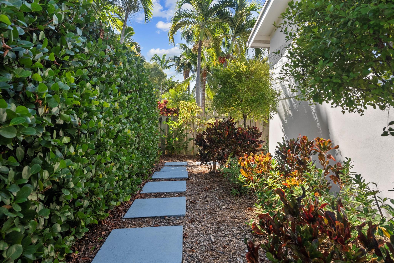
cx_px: 197
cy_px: 132
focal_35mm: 23
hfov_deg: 76.1
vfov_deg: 55.1
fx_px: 252
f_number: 8
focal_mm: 23
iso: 2000
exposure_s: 1/160
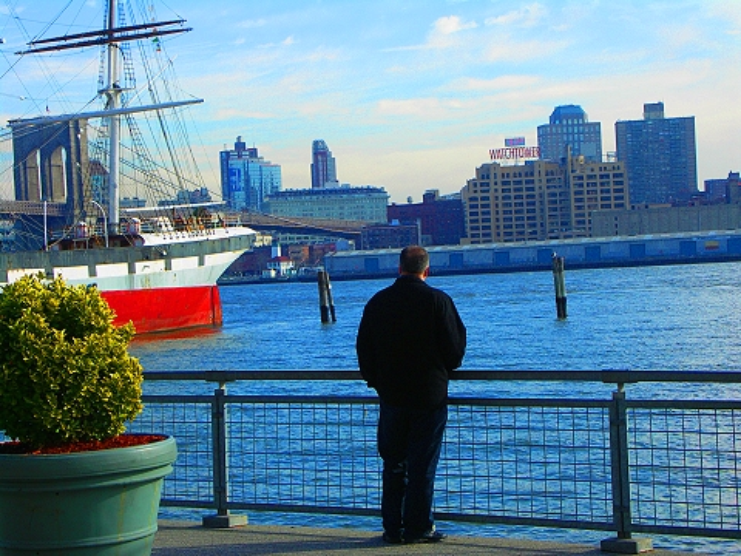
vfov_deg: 17.0
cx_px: 370
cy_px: 278
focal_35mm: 87
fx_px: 1862
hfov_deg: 22.5
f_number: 5.6
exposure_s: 1/200
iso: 50
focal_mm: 22.4
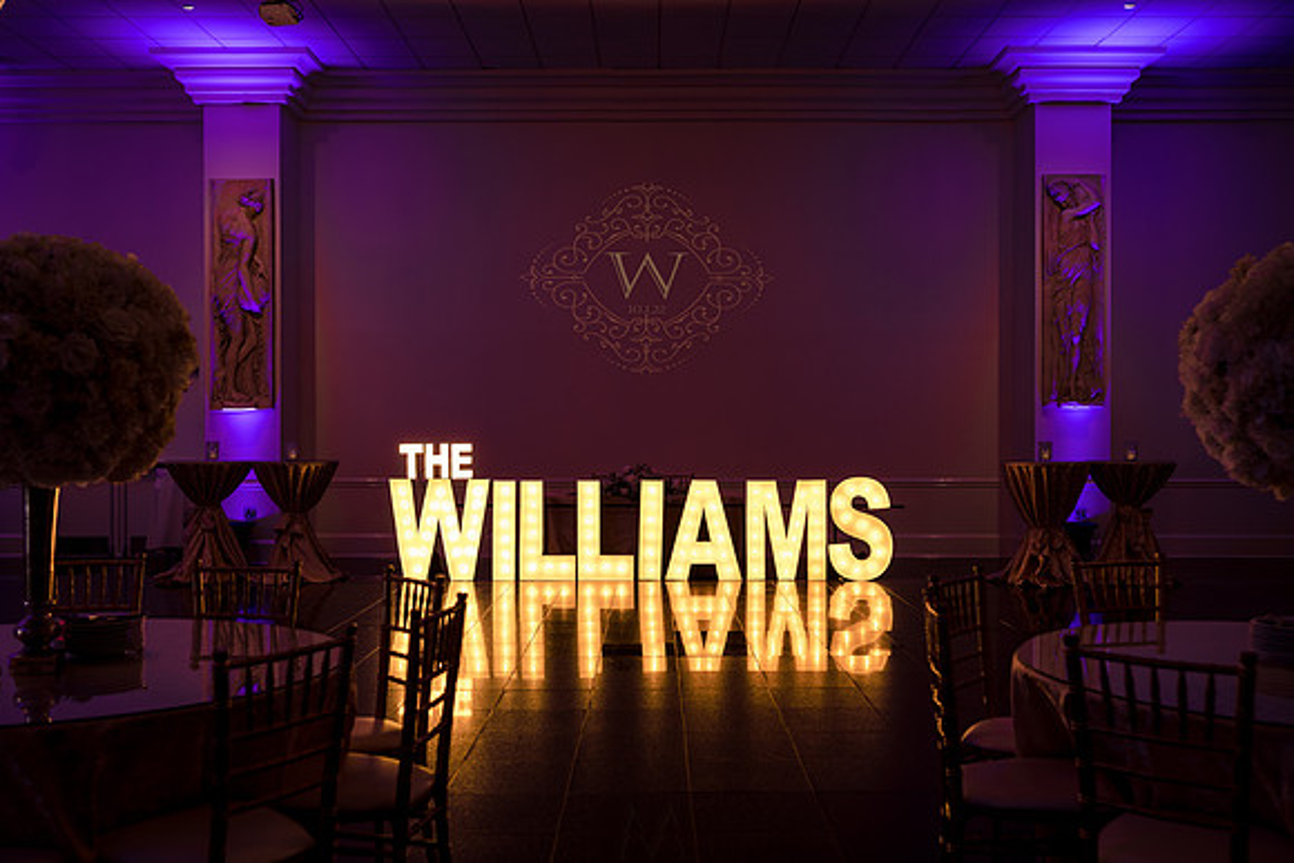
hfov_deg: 53.8
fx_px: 1276
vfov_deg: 37.4
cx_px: 647
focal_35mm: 35
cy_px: 432
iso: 250
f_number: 3.2
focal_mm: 35
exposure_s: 1/50
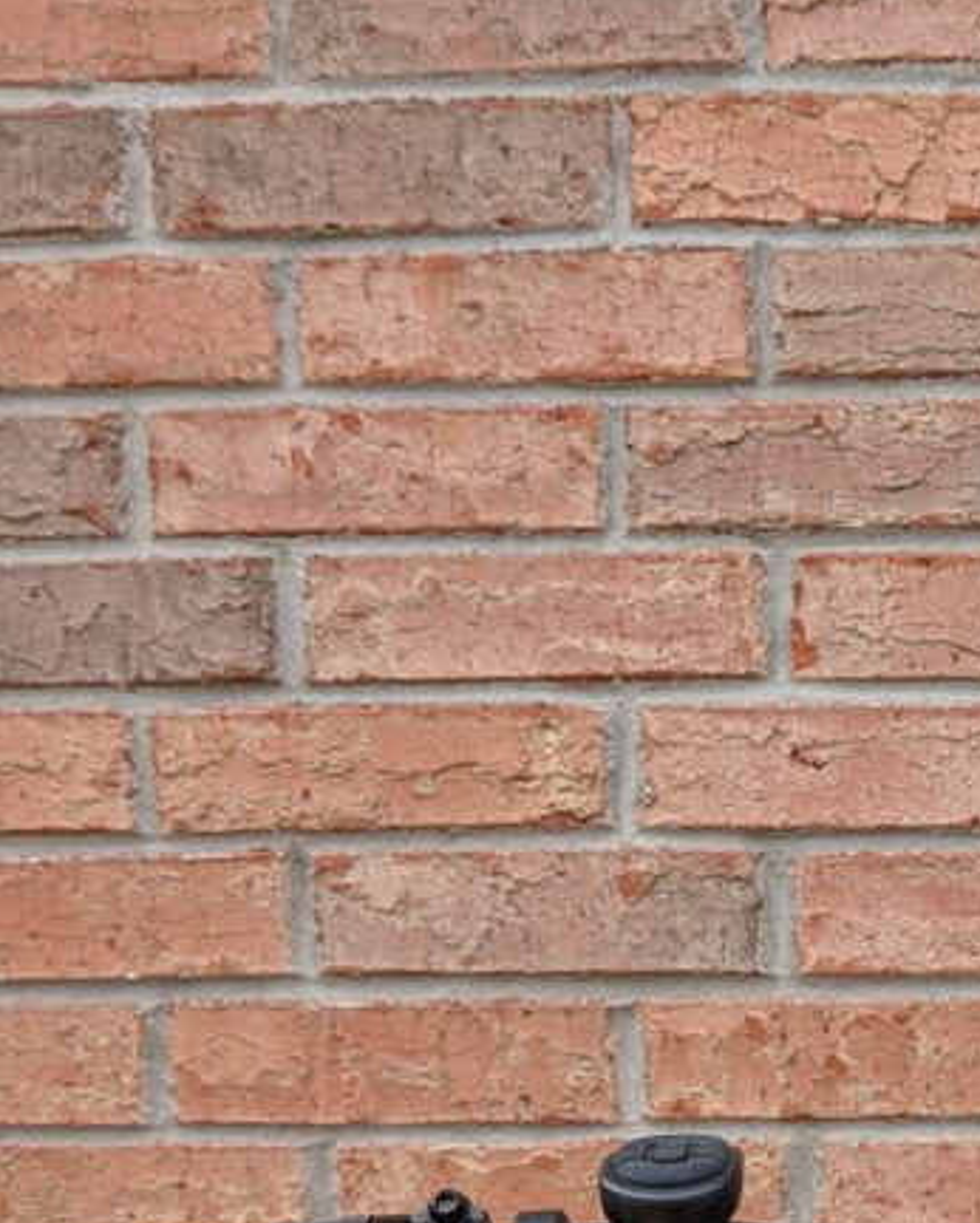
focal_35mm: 65
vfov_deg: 27.9
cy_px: 1130
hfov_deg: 21.5
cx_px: 1243
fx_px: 2355
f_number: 1.7
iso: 28
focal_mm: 4.53
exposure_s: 1/549
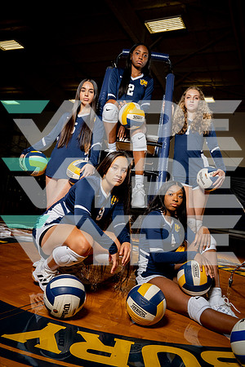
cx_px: 122
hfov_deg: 42.3
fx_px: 316
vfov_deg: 60.3
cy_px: 184
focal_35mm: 31
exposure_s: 1/250
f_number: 8
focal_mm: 31
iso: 400
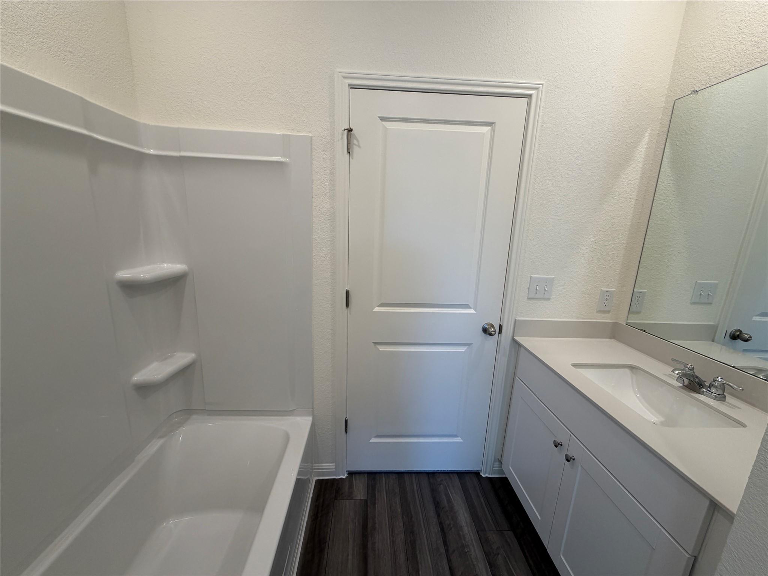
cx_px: 384
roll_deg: -1.8
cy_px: 288
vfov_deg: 85.7
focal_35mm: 14
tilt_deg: -12.4
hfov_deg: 102.1
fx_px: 311
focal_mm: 2.22
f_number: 2.2
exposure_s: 1/120
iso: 125
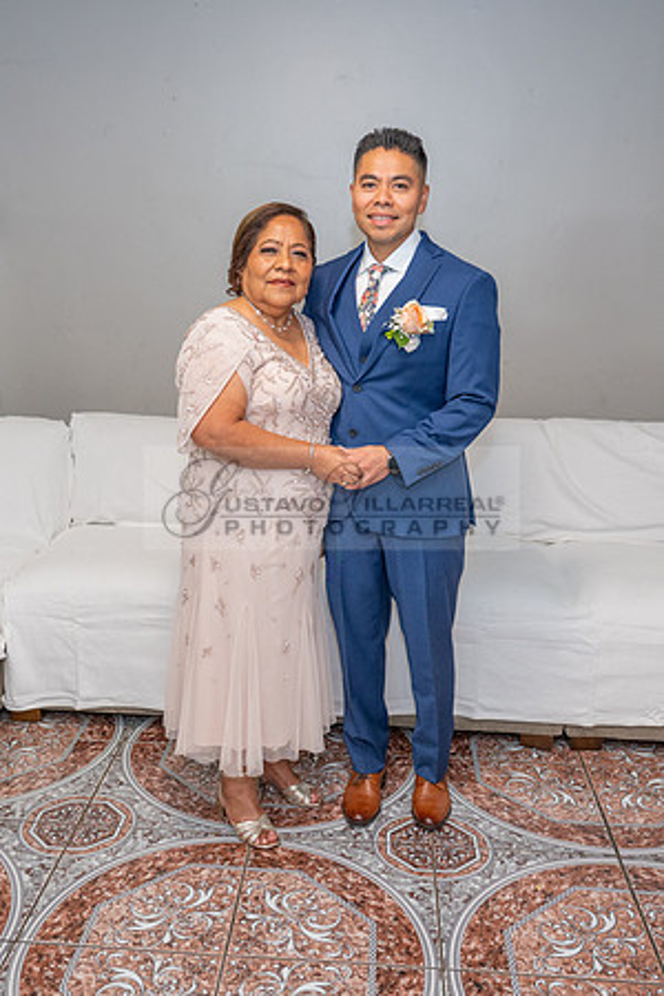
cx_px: 289
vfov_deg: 53.1
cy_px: 498
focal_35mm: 36
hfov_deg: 36.8
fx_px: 996
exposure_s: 1/125
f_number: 3.2
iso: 640
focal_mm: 24
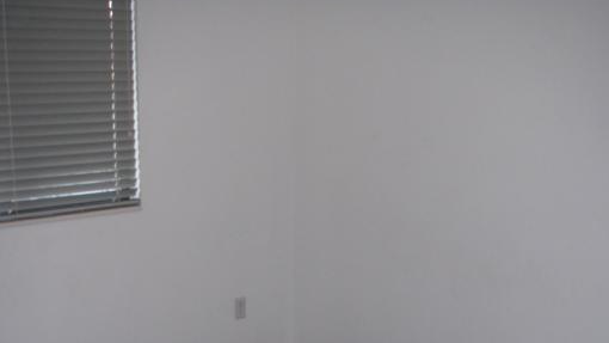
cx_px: 325
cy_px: 278
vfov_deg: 22.7
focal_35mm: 52
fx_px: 840
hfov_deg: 39.8
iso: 160
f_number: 3.3
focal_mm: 6.3
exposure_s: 1/40
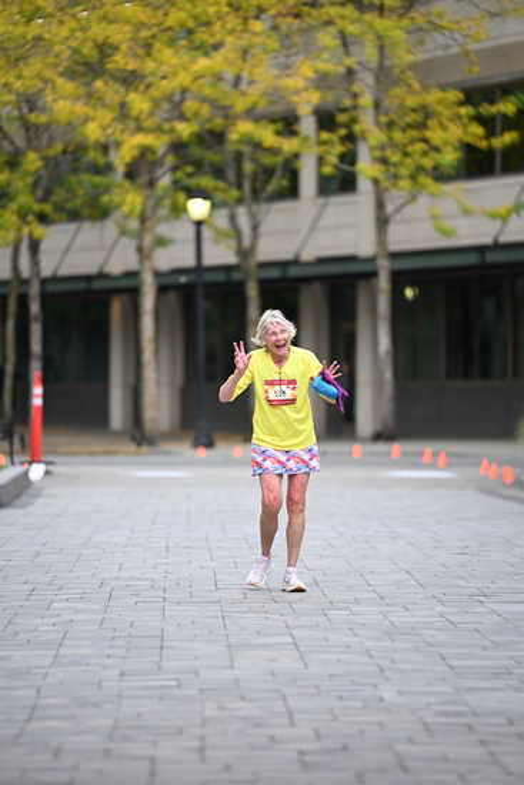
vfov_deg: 10.3
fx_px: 4364
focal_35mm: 200
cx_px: 262
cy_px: 392
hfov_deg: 6.9
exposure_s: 1/1600
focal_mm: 200
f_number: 2.8
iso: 640
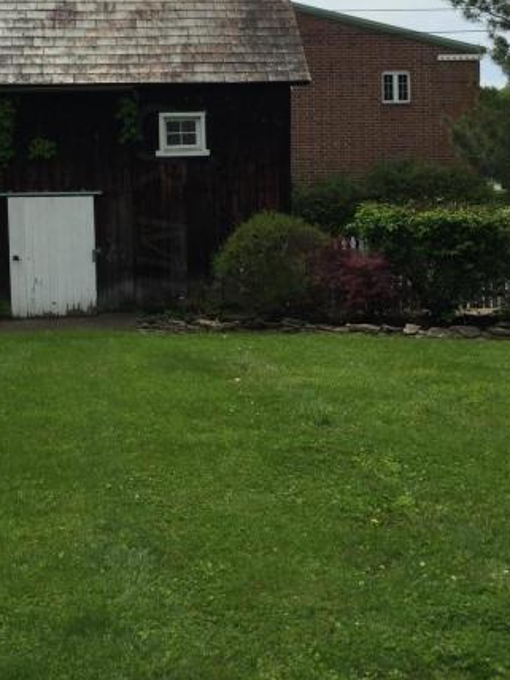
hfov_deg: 27.8
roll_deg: +0.2
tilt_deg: +0.5
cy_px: 224
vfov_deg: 36.4
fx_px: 1021
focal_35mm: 52
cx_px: 162
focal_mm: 4.15
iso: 32
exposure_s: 1/3968
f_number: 2.2
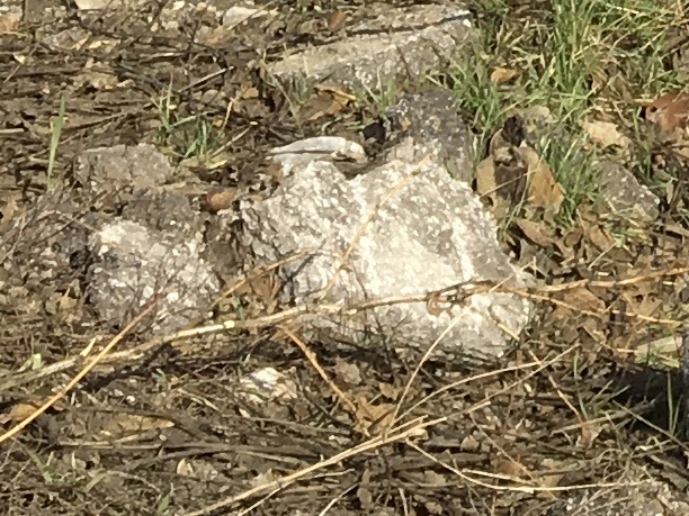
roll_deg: -0.9
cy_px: -925
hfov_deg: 9.5
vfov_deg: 7.1
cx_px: 1524
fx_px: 3802
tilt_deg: -7.0
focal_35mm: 191
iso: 25
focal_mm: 4.15
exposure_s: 1/1748
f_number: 2.2
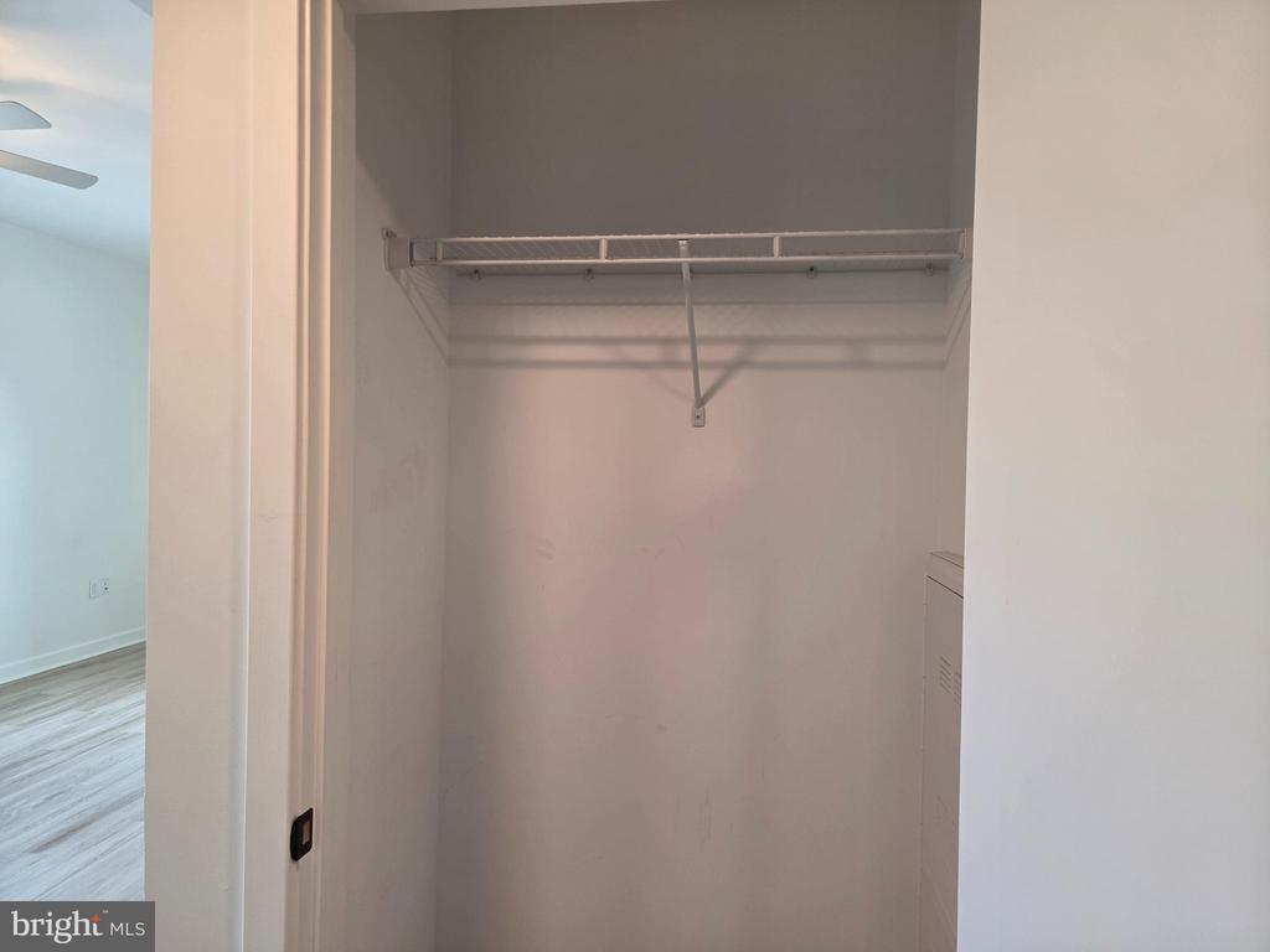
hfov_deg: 73.9
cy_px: 476
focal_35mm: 23
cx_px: 635
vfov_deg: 58.9
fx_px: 844
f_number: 1.8
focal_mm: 5.4
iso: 200
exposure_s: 1/120
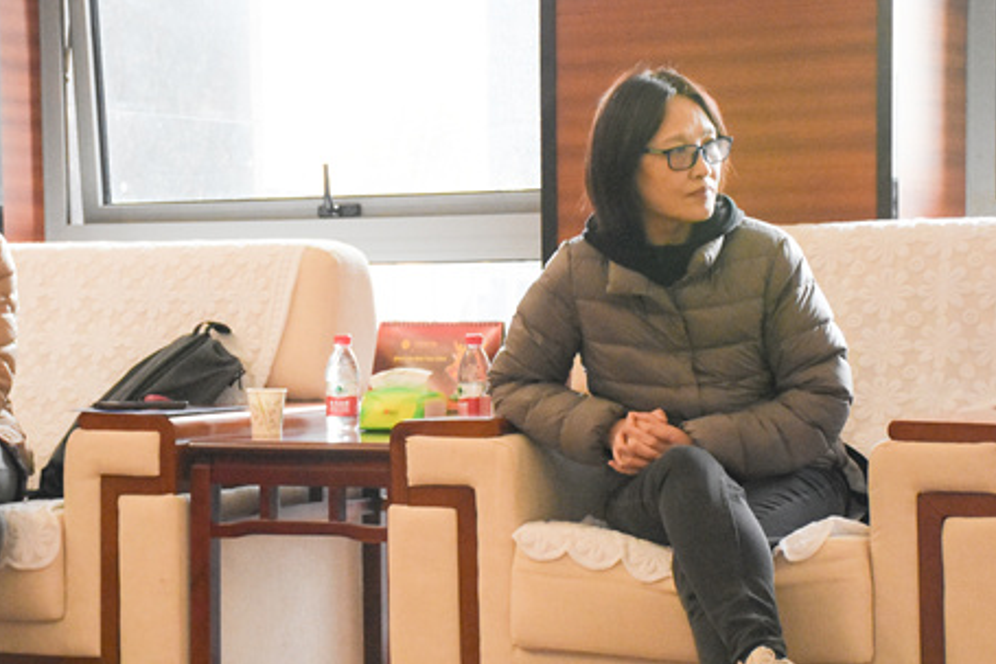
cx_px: 381
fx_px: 3097
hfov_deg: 18.2
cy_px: 389
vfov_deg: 12.2
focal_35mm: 112
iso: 3600
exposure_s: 1/80
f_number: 5
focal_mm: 50
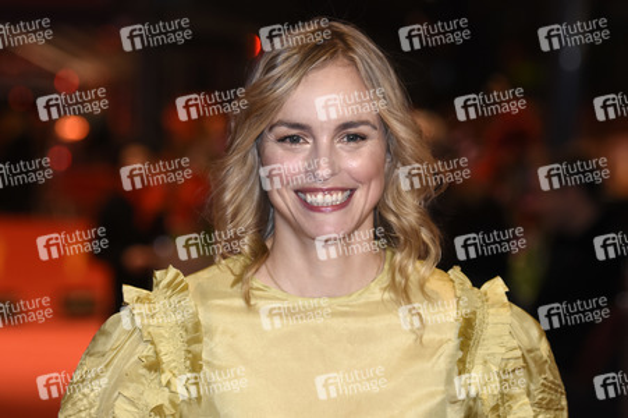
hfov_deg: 13.4
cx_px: 314
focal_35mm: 153
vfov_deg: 9.0
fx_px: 2667
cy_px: 209
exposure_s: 1/320
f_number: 3.5
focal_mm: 102
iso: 800
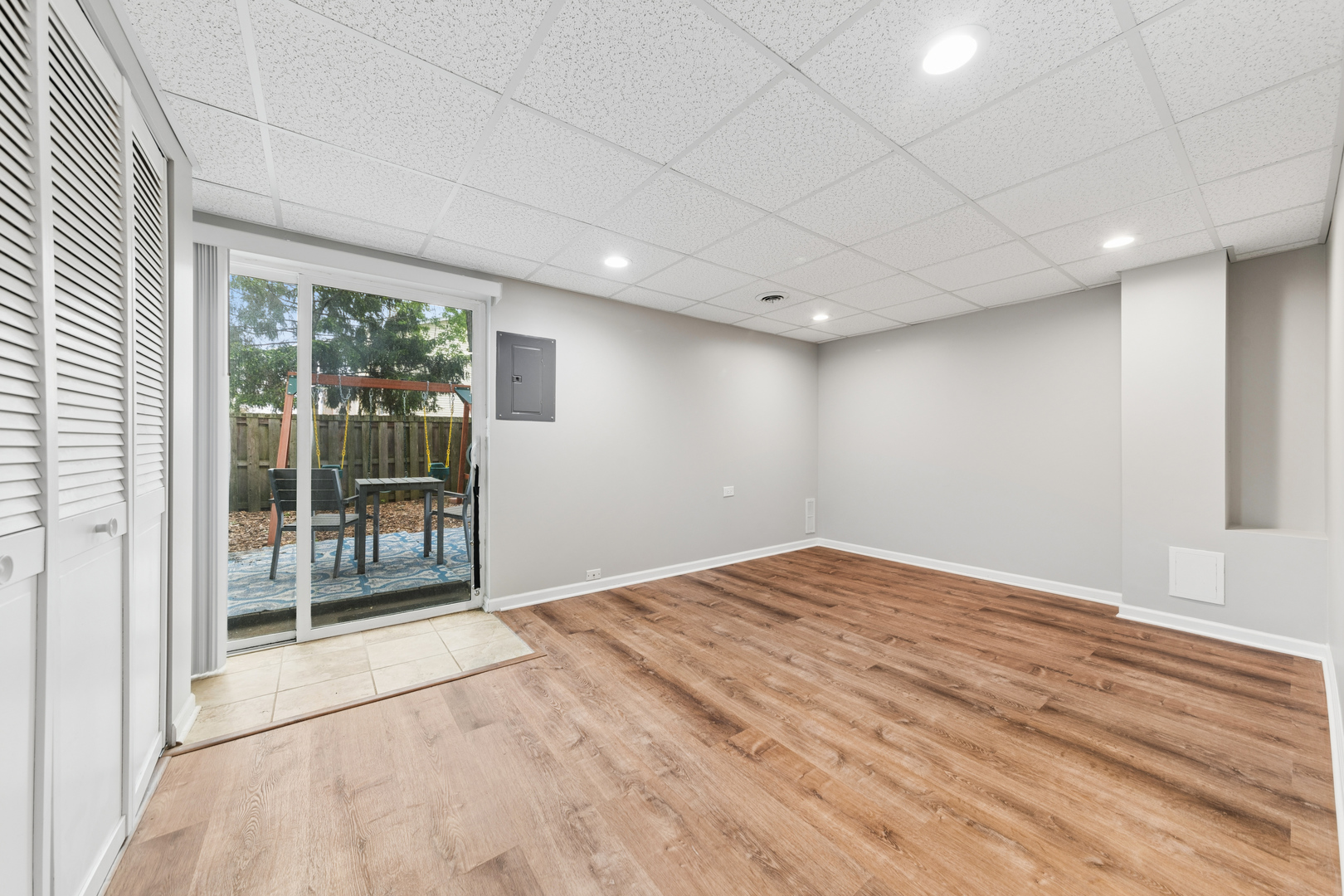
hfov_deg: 112.6
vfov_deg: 90.0
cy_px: 448
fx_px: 448
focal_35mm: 12
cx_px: 672
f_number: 10
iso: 200
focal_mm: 12
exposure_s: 1/10
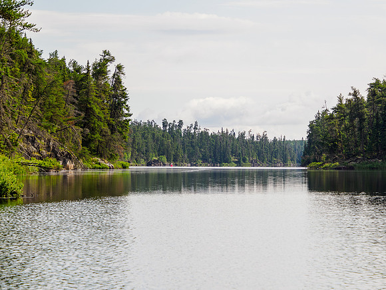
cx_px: 193
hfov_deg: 13.1
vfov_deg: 9.8
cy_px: 145
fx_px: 1682
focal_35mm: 151
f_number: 8
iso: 200
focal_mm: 75
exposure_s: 1/250
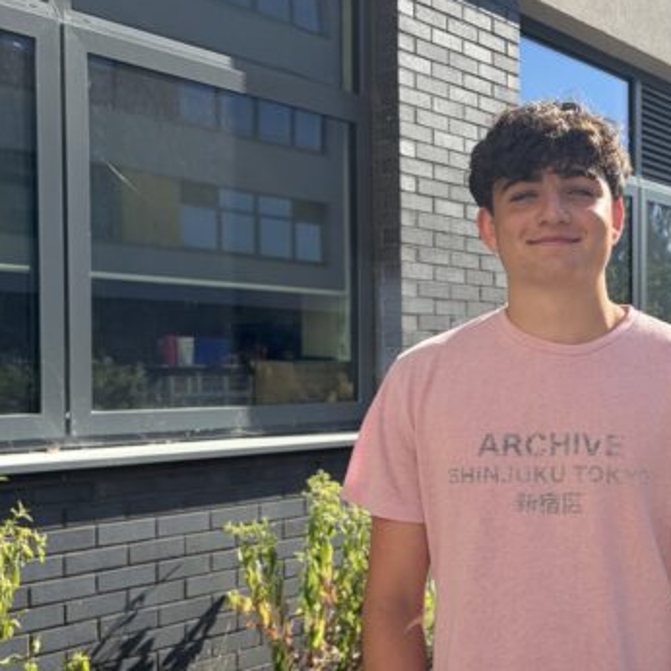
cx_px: 588
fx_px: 1118
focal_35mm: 51
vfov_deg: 33.3
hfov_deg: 32.0
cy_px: 394
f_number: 1.6
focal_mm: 5.96
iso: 64
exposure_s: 1/2538
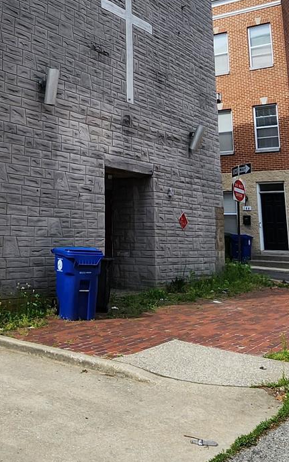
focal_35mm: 41
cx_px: 31
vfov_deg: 45.6
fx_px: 517
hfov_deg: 30.0
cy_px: 88
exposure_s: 1/2169
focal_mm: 2.2
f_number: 2.2
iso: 50
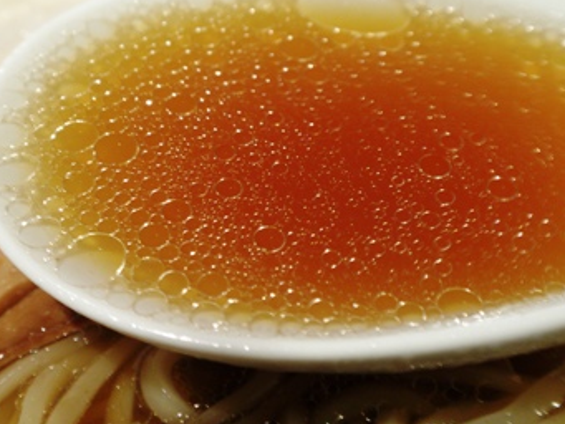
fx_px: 996
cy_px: 186
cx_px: 267
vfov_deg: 24.0
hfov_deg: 31.7
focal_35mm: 61
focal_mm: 9.1
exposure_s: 1/13
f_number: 4.3
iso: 100
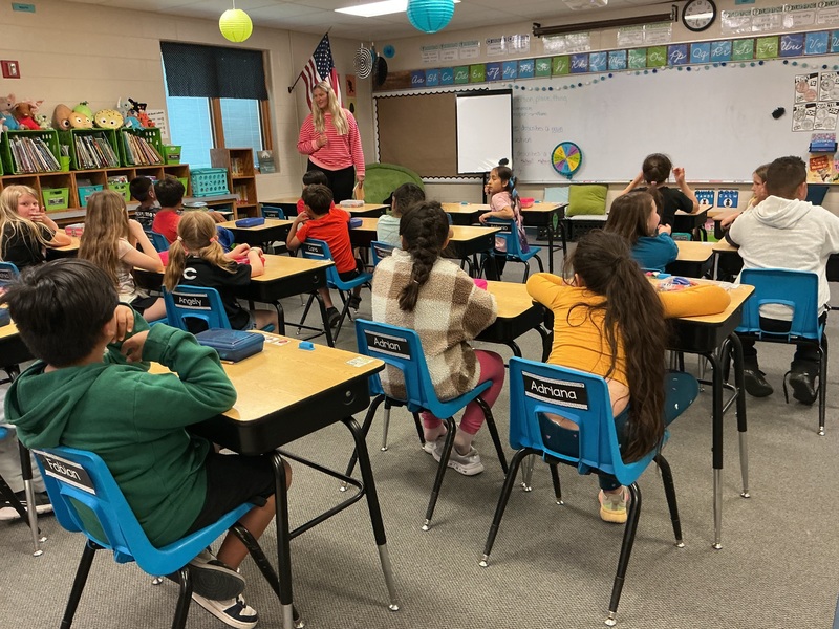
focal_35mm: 29
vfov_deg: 48.2
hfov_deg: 61.7
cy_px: 314
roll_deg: +2.8
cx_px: 420
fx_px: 703
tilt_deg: -14.5
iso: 200
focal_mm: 3
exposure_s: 1/40
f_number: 1.8
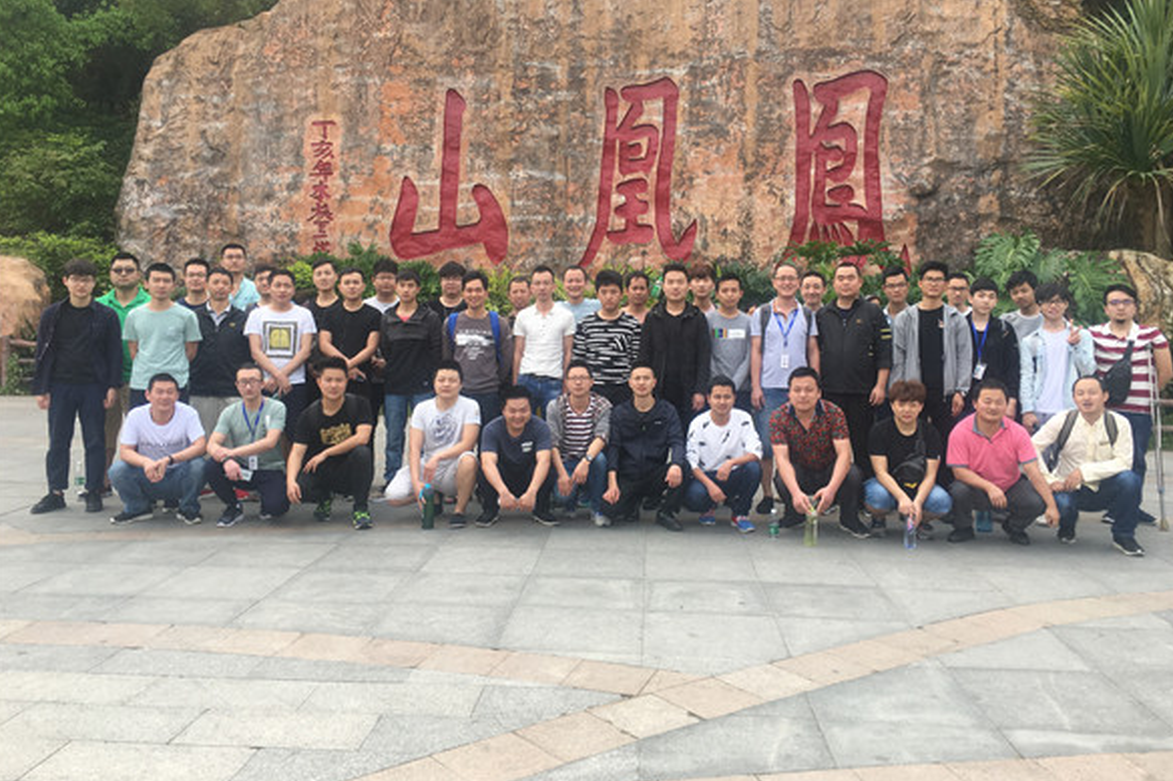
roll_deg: -1.5
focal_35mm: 31
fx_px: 1010
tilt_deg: +0.5
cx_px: 595
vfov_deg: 42.3
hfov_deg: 60.3
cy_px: 353
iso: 25
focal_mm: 4.15
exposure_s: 1/371
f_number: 2.2
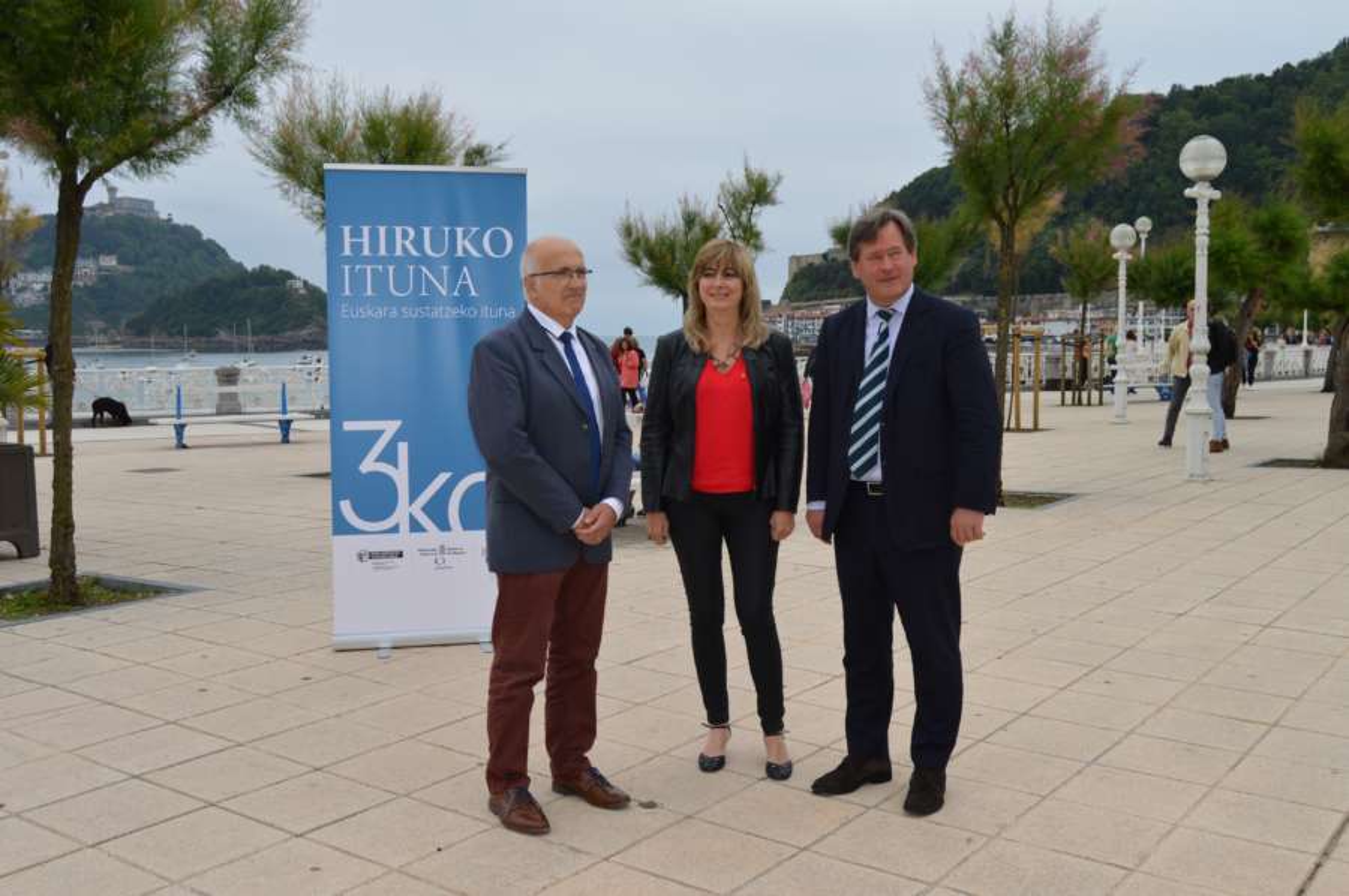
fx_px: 1348
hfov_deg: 53.2
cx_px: 674
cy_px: 448
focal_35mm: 36
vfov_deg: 36.8
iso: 100
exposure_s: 1/200
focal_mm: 24
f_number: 7.1
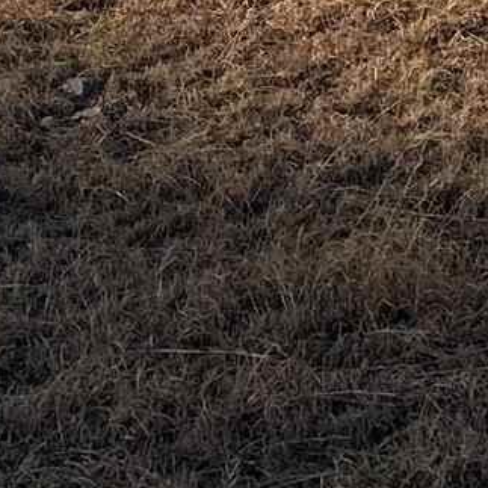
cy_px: -730
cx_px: 610
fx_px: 3222
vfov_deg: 7.9
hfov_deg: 8.6
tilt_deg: +4.1
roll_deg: -6.8
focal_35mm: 202
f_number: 1.78
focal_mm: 6.86
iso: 80
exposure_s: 1/2967
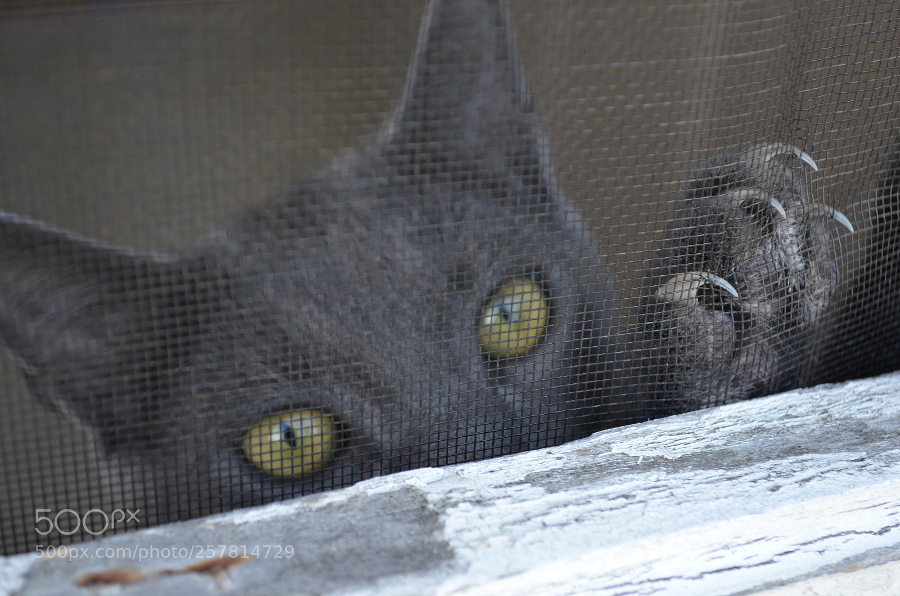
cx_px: 450
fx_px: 1646
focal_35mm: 66
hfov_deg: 30.6
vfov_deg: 20.5
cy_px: 298
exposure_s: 1/125
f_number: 5.3
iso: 400
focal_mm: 44
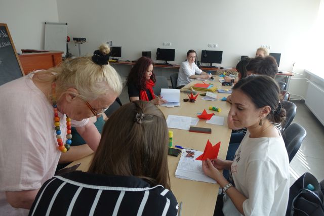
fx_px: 216
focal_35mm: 24
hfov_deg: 73.7
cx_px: 162
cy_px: 108
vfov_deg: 53.2
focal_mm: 8.8
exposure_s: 1/40
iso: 125
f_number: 2.8
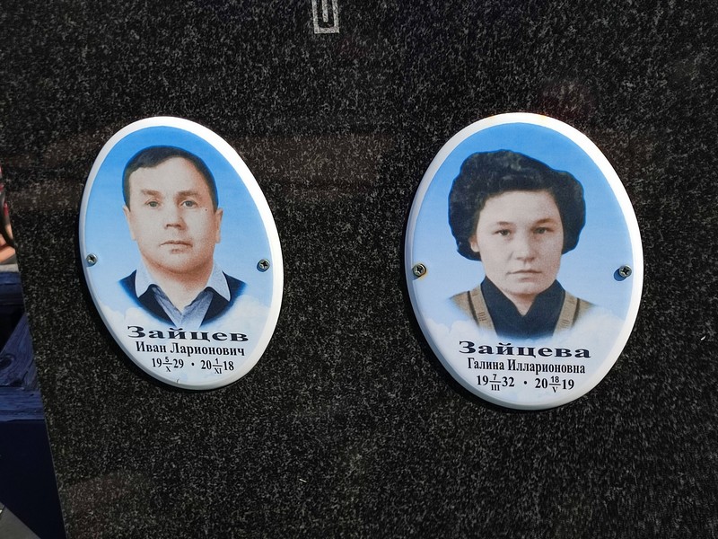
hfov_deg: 69.4
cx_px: 359
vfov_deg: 54.9
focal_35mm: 25
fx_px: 519
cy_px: 270
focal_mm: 6.04
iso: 50
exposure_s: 1/812
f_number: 1.9
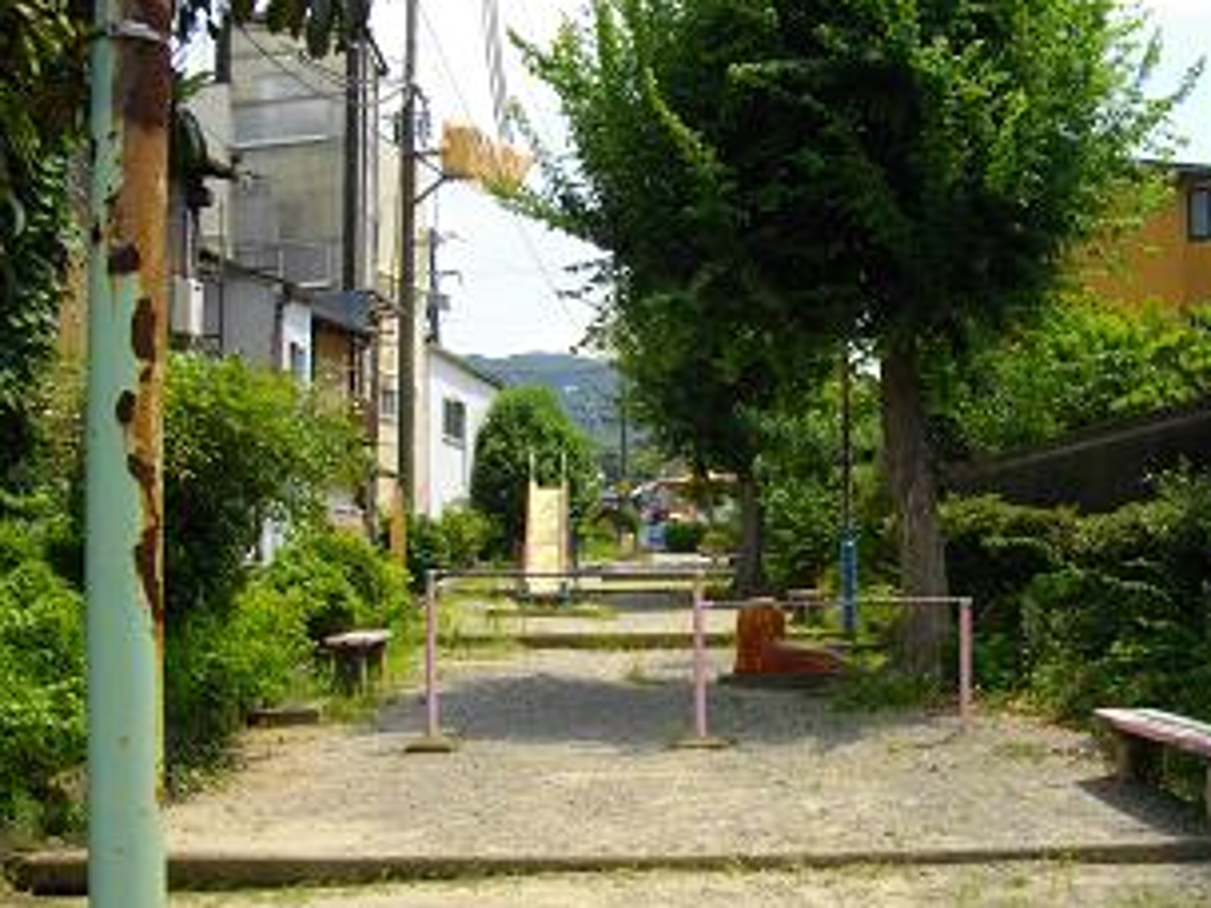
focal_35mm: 41
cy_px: 554
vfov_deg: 35.0
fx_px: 1434
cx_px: 707
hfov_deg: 45.6
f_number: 5.5
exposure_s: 1/320
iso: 100
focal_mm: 5.7
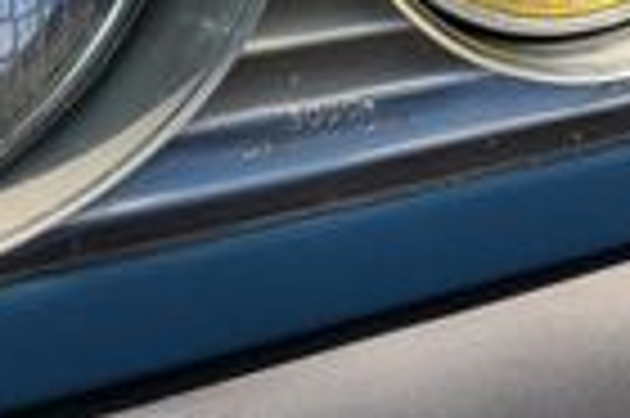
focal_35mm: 124
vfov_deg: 11.0
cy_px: 99
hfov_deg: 14.1
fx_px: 2167
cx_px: 1238
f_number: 1.8
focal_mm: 5.4
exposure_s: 1/1244
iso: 40
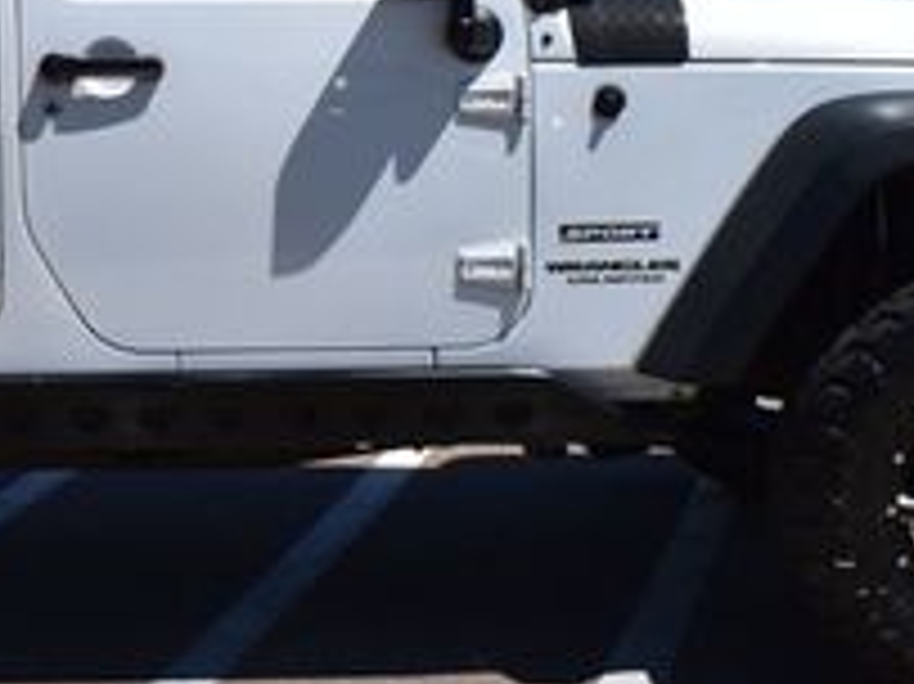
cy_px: 94
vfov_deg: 17.7
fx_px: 2164
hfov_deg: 23.3
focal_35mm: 82
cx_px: 99
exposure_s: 1/500
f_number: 11
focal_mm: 18
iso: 200
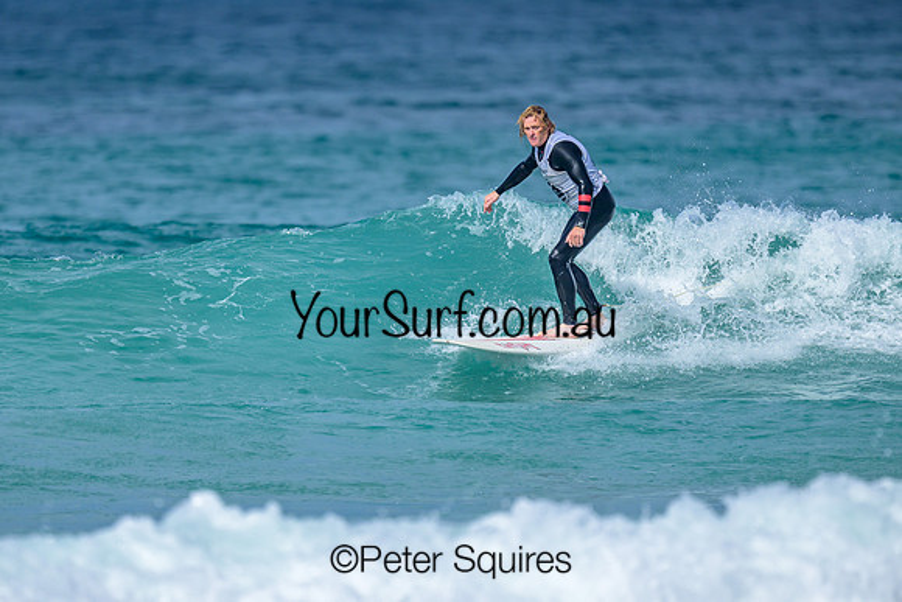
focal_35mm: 1100
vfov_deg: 1.3
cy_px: 304
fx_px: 27561
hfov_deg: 1.9
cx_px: 400
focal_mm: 800
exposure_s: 1/2000
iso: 180
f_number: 6.3
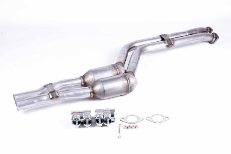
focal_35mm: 82
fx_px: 529
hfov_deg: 24.6
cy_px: 77
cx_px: 116
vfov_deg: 16.6
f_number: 13
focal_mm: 55
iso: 200
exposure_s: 1/60
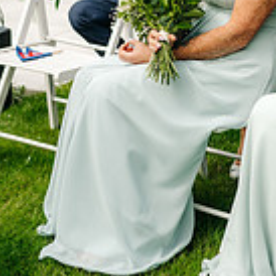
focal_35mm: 98
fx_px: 884
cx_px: 266
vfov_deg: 17.3
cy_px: -12
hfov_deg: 17.4
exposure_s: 1/3200
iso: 100
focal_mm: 35
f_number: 2.2
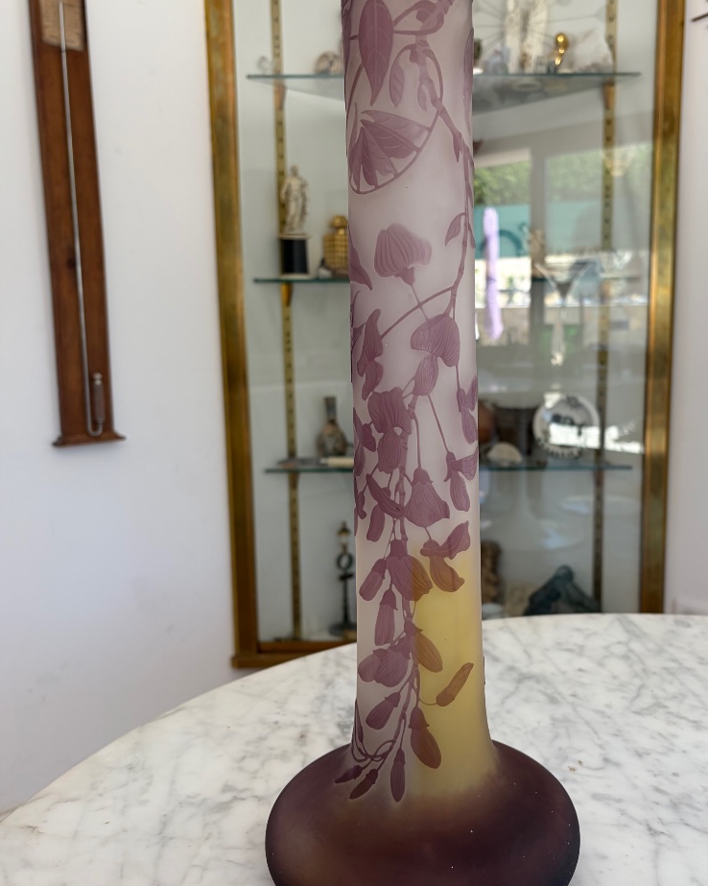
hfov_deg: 44.3
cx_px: 427
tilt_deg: -8.9
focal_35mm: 33
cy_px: 453
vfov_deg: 54.2
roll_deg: +0.2
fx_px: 865
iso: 40
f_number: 1.6
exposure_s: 1/122
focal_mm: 5.96
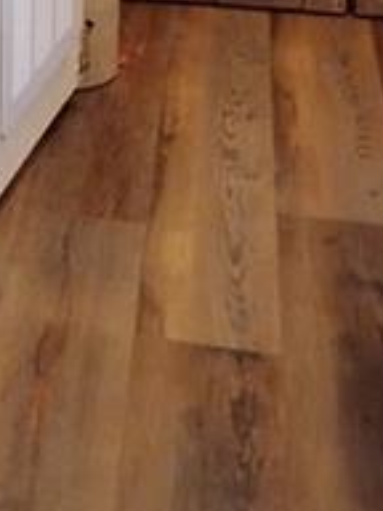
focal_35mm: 112
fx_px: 1652
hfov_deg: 11.9
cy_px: -194
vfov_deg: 16.4
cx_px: -363
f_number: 1.8
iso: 2347
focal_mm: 4.26
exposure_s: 1/20
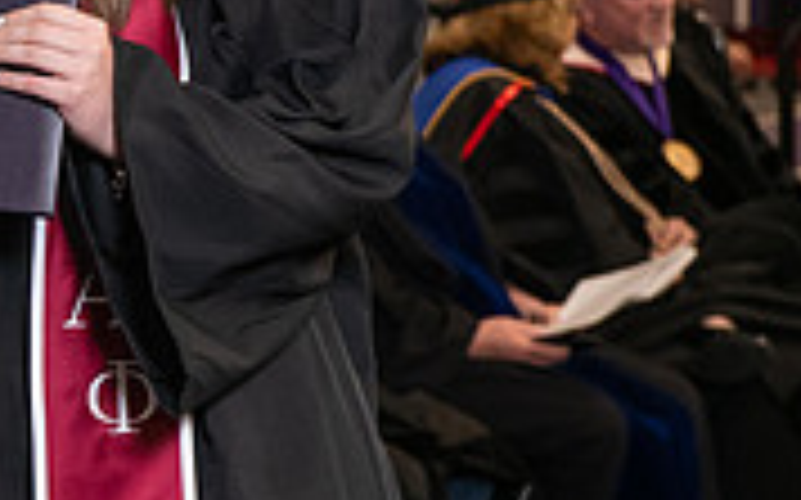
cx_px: -396
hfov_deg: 9.3
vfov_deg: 6.0
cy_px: -43
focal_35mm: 219
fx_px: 4778
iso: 1600
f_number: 5
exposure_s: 1/125
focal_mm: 66
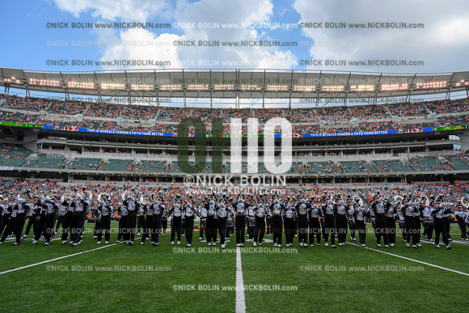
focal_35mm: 24
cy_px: 156
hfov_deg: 73.7
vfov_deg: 53.2
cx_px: 234
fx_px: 313
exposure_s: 1/125
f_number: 7.1
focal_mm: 24
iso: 80
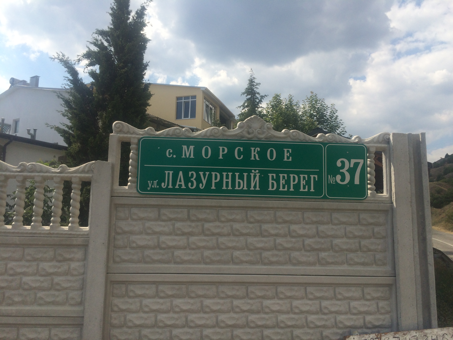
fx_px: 380
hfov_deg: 61.7
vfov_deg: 48.2
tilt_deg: +7.5
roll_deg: +0.6
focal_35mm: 29
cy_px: 170
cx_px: 226
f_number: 2.2
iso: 32
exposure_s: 1/2933
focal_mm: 4.15
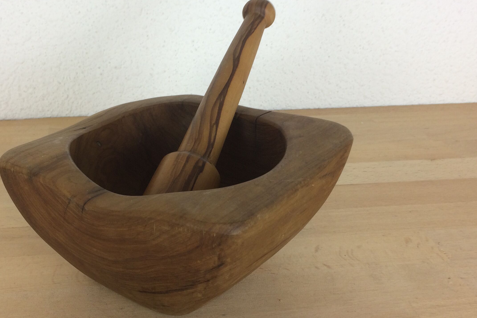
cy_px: 164
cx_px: 196
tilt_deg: -24.2
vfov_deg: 29.2
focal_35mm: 46
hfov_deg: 42.6
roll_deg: -1.3
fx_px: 609
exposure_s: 1/50
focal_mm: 4.15
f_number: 2.2
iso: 40
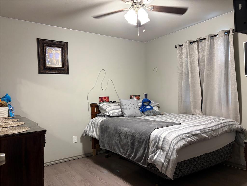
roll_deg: +1.3
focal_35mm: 26
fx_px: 186
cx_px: 124
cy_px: 93
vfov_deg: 53.1
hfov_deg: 67.3
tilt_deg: +1.3
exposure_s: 1/60
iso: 320
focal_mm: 5.96
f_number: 1.6
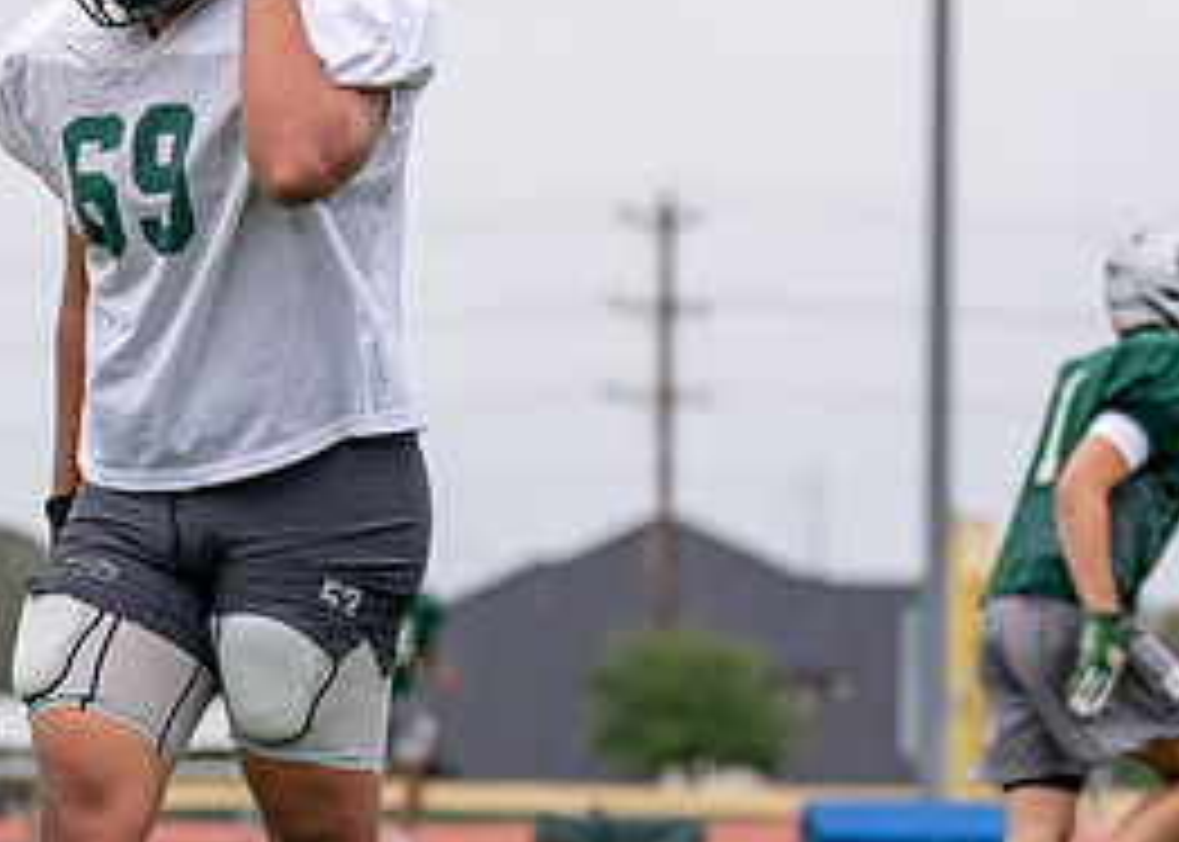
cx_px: -8
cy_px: 514
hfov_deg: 6.2
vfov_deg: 4.5
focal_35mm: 323
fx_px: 10813
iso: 160
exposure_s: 1/2500
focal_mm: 105
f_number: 2.8
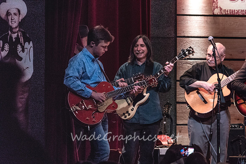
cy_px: 82
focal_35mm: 240
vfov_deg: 5.7
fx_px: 1640
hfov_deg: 8.6
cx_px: 123
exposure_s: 1/100
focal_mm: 240
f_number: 8
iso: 6400
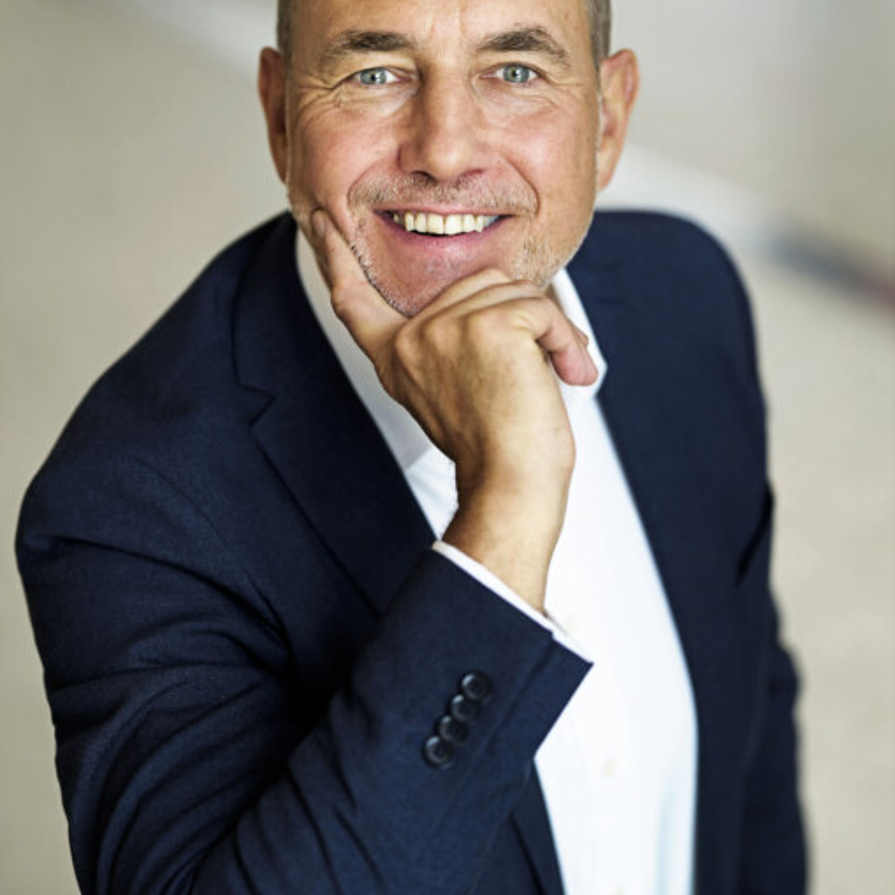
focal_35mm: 109
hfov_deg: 16.0
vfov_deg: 16.0
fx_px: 3188
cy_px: 383
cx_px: 447
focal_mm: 85
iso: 100
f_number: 1.8
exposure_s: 1/320
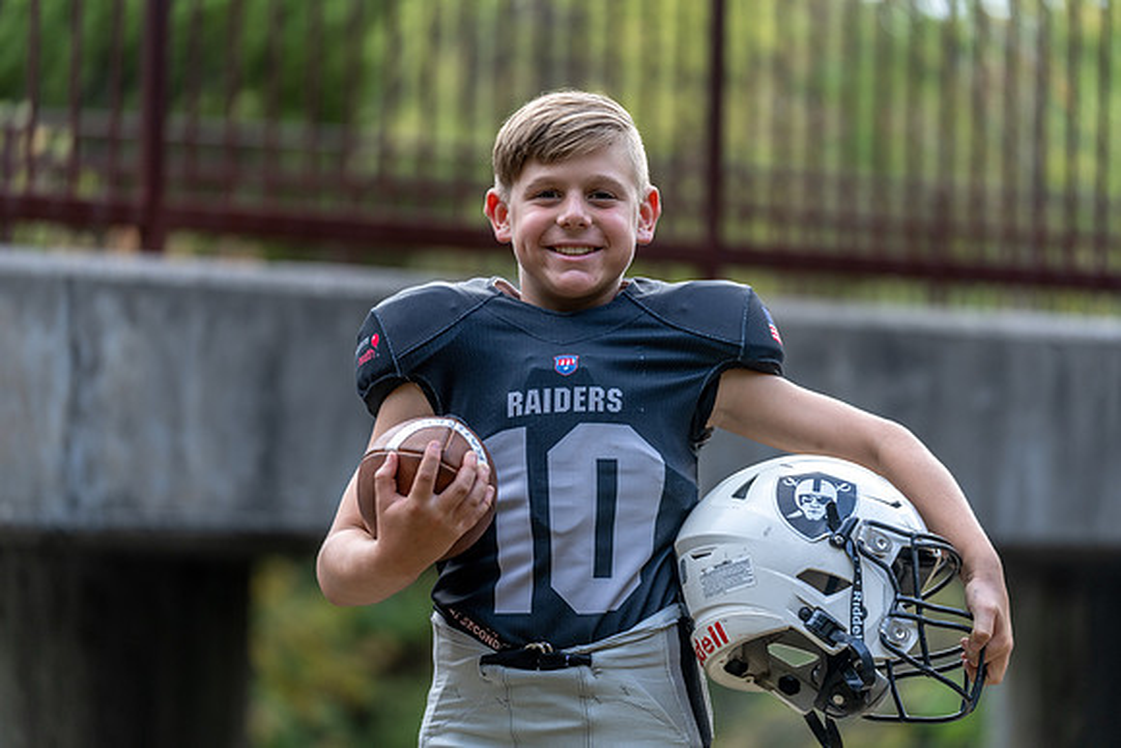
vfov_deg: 9.3
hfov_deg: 14.0
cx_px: 560
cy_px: 374
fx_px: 4578
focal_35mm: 147
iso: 250
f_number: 2.8
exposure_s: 1/320
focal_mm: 147
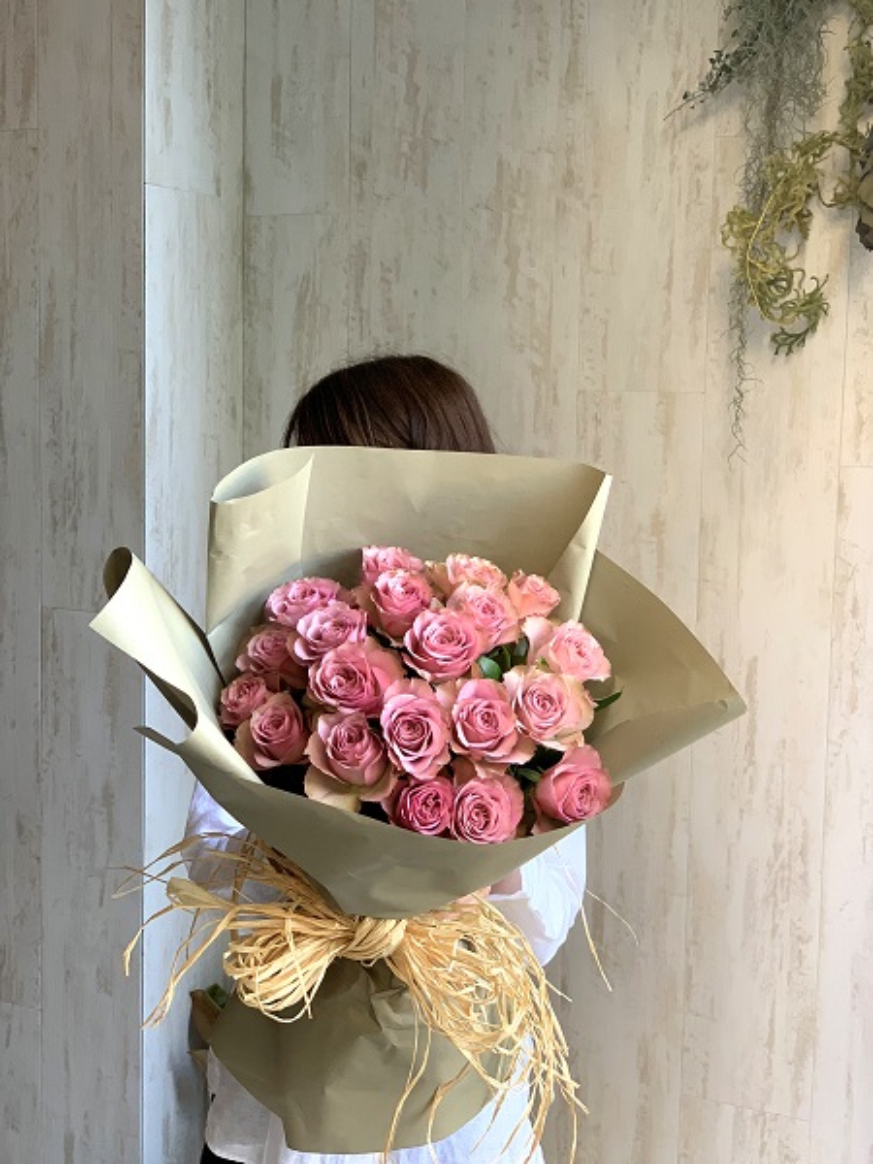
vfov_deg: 36.8
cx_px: 436
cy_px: 582
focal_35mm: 52
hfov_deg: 28.0
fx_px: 1749
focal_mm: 6
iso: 125
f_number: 2.4
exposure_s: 1/122
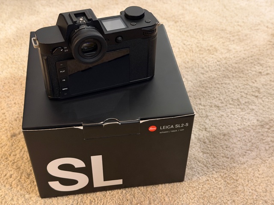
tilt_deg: -42.0
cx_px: 137
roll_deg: -1.2
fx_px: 380
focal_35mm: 48
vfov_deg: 30.3
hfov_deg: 39.7
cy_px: 102
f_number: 1.78
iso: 800
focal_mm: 6.76
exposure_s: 1/25
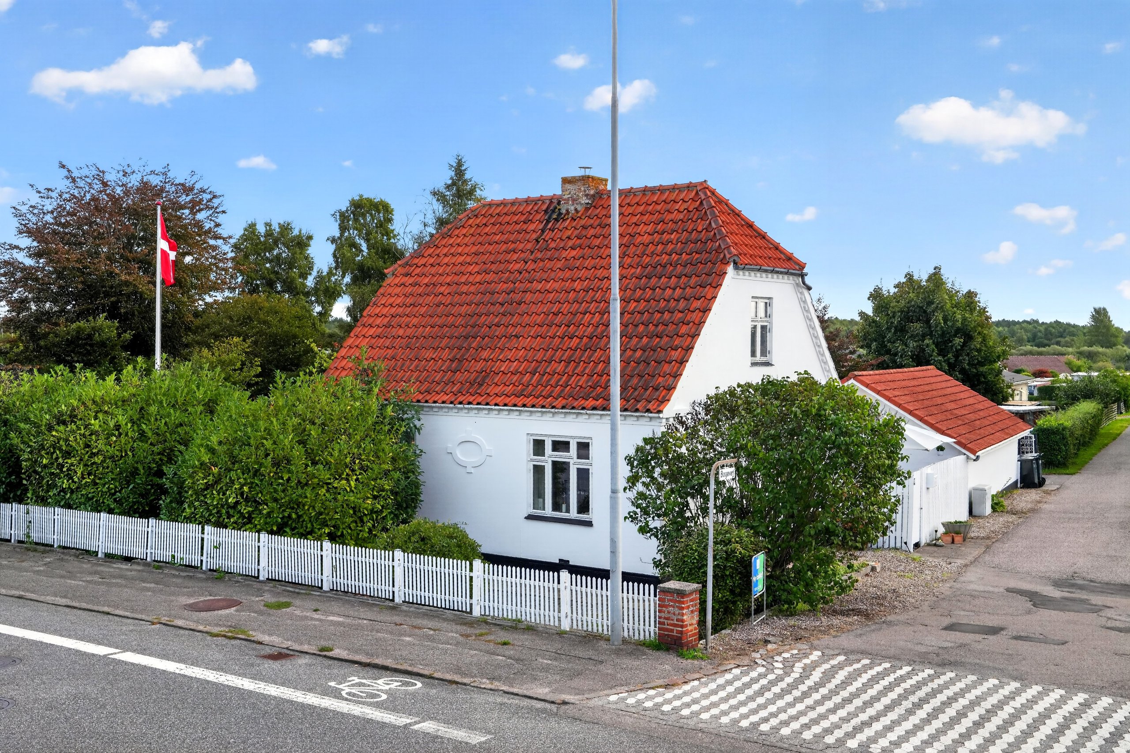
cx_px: 565
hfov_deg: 54.4
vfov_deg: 37.8
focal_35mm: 35
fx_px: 1098
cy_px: 376
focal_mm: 35
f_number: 9
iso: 400
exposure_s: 1/250
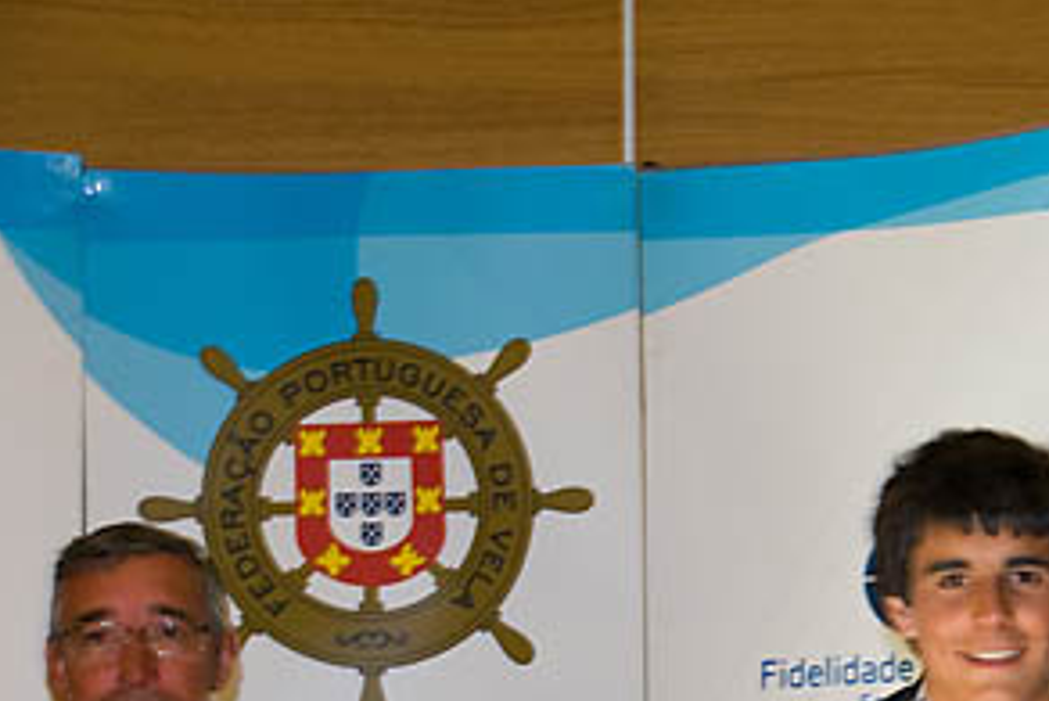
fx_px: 4781
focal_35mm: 164
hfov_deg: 12.4
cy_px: 685
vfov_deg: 8.3
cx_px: 1027
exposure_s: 1/15
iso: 200
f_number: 4.8
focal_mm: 55
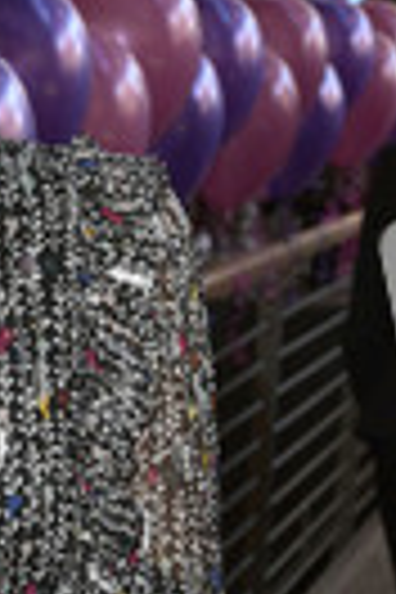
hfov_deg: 11.5
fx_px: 1897
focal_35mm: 115
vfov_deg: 17.6
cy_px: 490
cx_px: -158
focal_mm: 38
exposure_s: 1/160
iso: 1250
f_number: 5.6
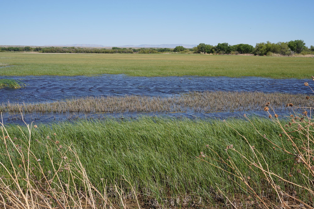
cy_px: 104
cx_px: 157
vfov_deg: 28.7
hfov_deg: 41.9
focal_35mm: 47
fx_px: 410
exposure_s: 1/160
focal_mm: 47
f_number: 13
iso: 100
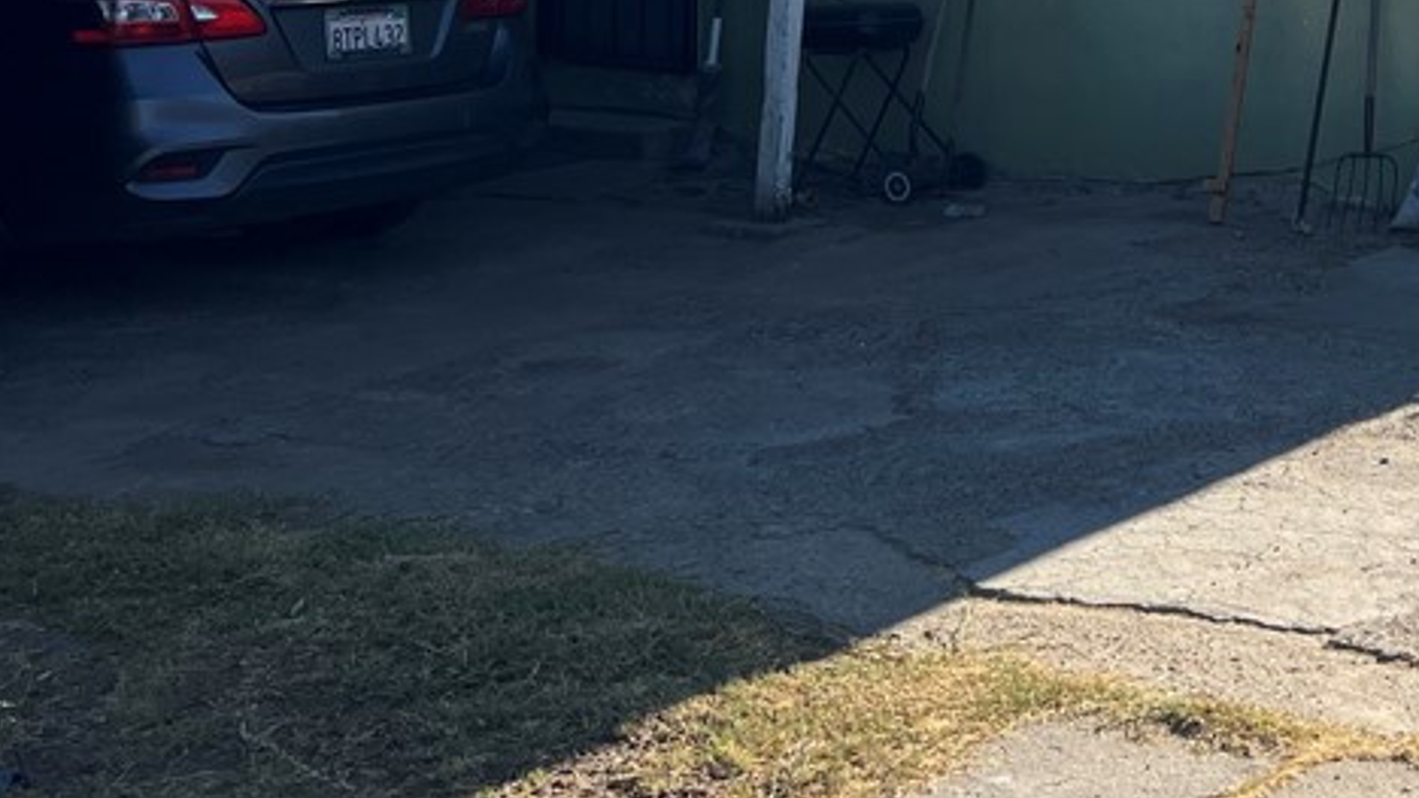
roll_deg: -0.8
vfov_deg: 18.4
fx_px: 2332
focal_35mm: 62
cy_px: -164
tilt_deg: -0.9
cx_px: 1498
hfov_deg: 30.8
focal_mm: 5.7
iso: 50
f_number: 1.5
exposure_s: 1/4115
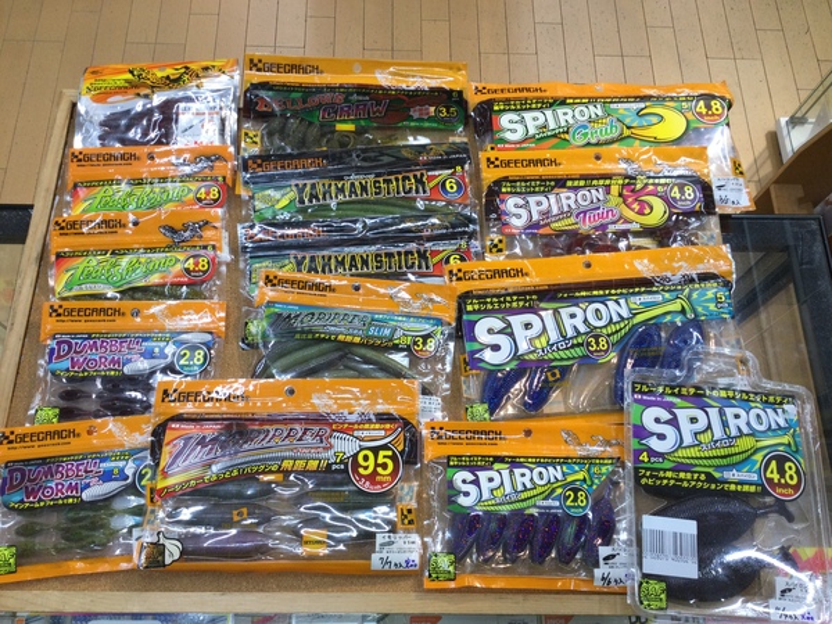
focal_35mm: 31
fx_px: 745
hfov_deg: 58.4
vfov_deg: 45.4
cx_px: 416
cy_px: 312
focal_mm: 3.3
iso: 25
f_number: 2.4
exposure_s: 1/40
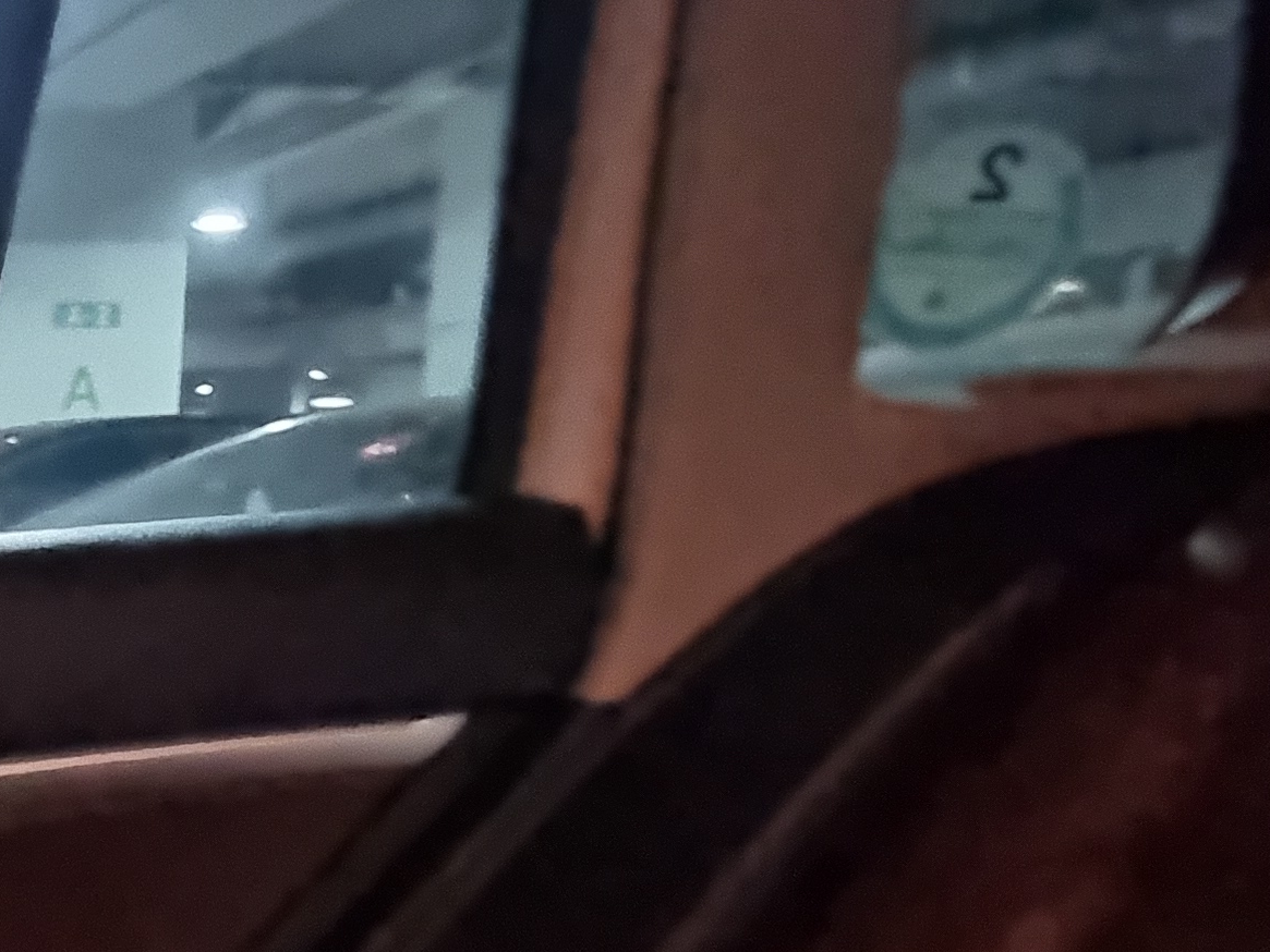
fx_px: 1651
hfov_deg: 28.3
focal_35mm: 45
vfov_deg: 31.1
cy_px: 808
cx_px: -616
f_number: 2.2
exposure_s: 1/20
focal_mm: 2.2
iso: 2500
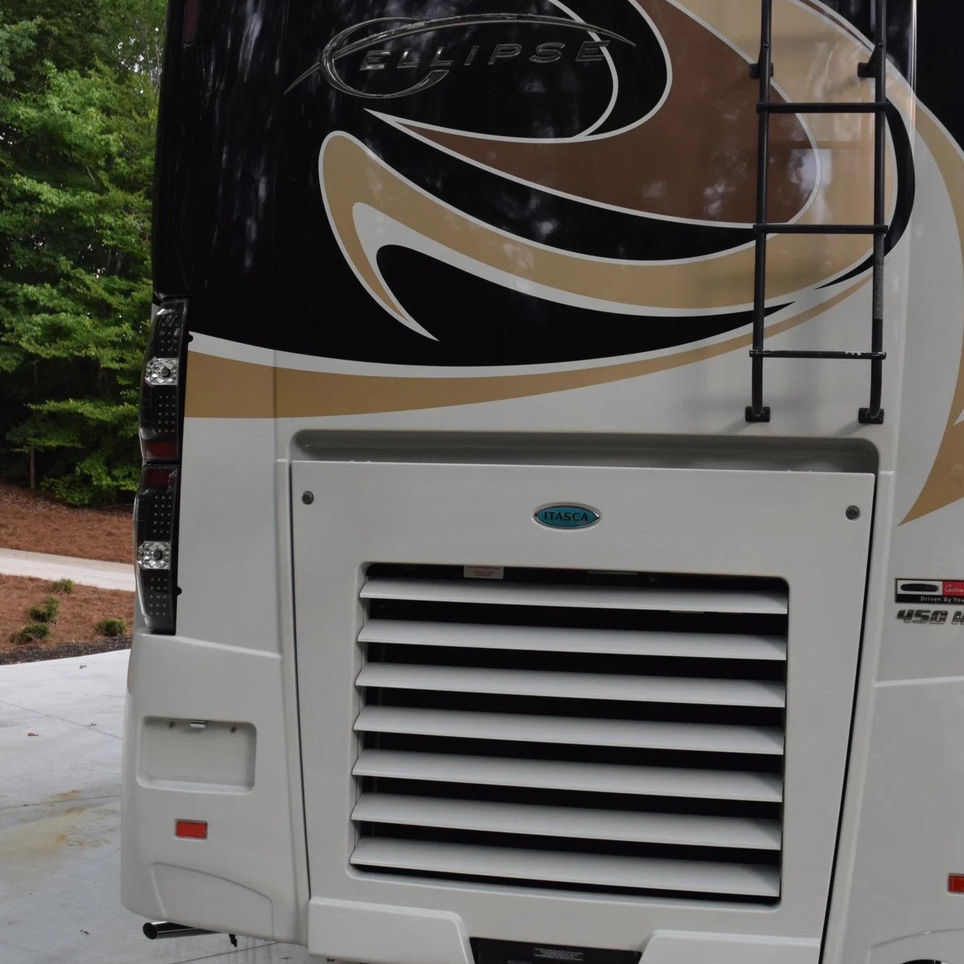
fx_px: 1323
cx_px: 581
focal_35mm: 42
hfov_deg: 39.8
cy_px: 403
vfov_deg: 39.9
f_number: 5
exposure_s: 1/100
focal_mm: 18
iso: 400
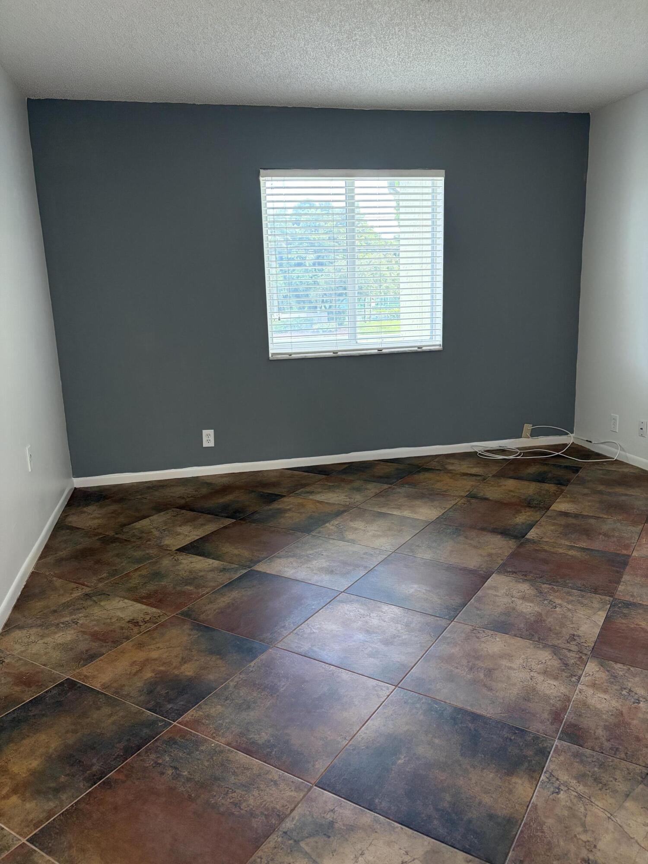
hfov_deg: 53.1
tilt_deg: -12.4
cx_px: 324
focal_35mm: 26
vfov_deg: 67.3
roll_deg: +1.6
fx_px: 649
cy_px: 432
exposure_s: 1/120
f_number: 1.6
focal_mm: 5.96
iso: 200
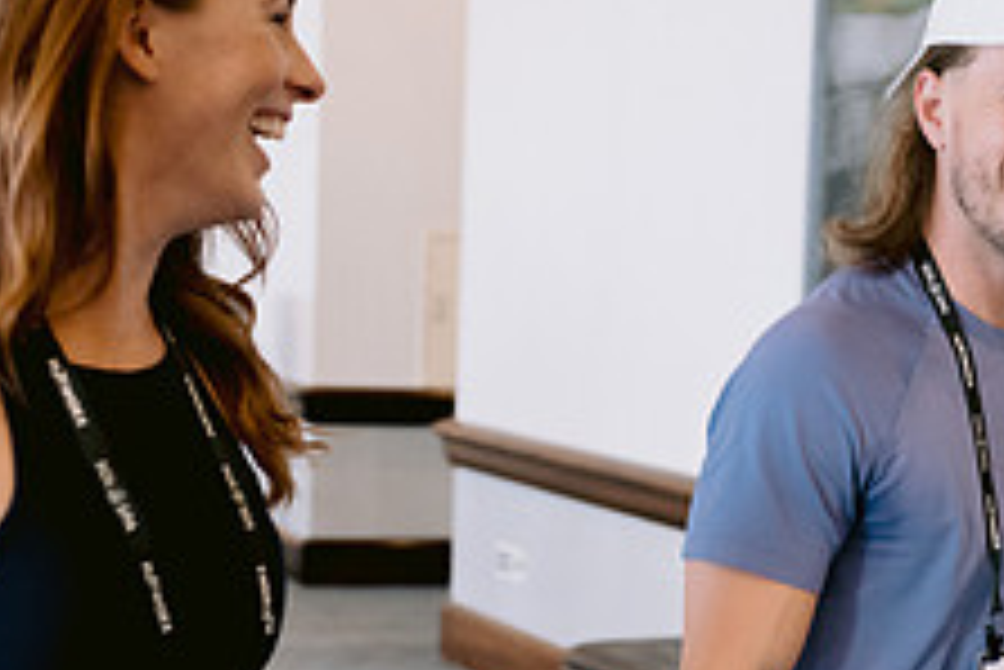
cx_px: 738
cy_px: 632
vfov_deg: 14.9
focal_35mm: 91
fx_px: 2539
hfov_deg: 22.2
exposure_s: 1/160
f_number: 2.8
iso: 1600
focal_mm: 35
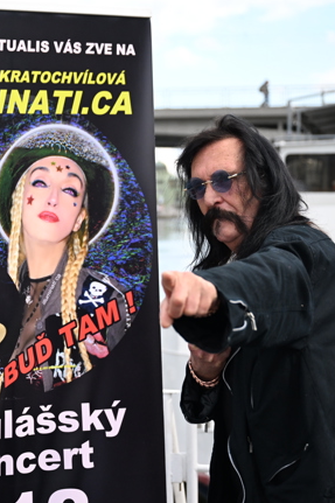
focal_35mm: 80
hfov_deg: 16.7
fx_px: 1117
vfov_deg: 25.4
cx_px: 13
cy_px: 264
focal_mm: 50
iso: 1250
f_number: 3.5
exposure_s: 1/4000
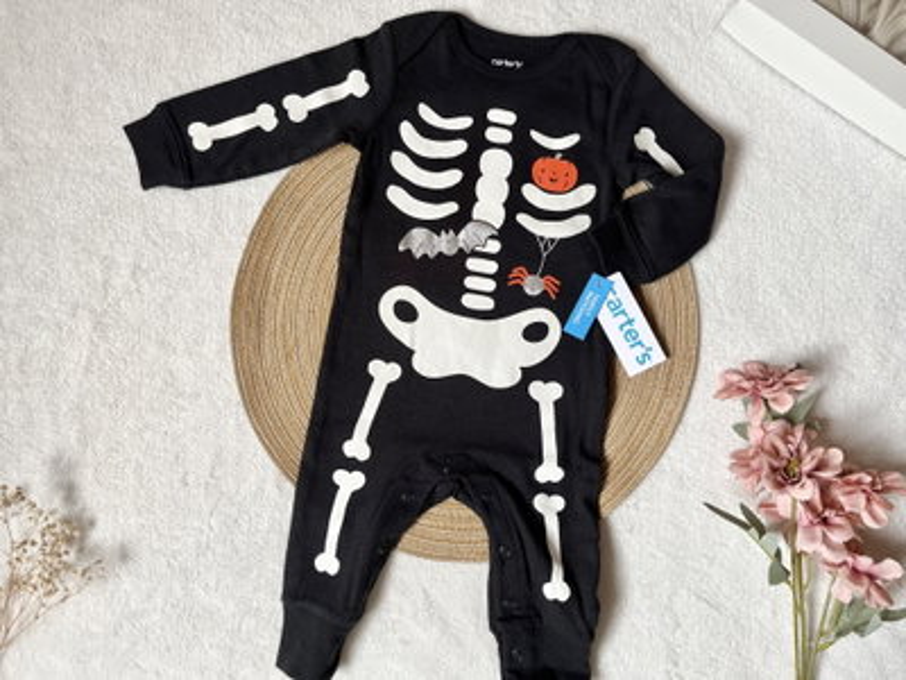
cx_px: 453
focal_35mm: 26
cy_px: 340
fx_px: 680
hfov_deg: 67.3
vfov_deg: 53.1
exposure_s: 1/121
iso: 125
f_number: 1.6
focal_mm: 5.1
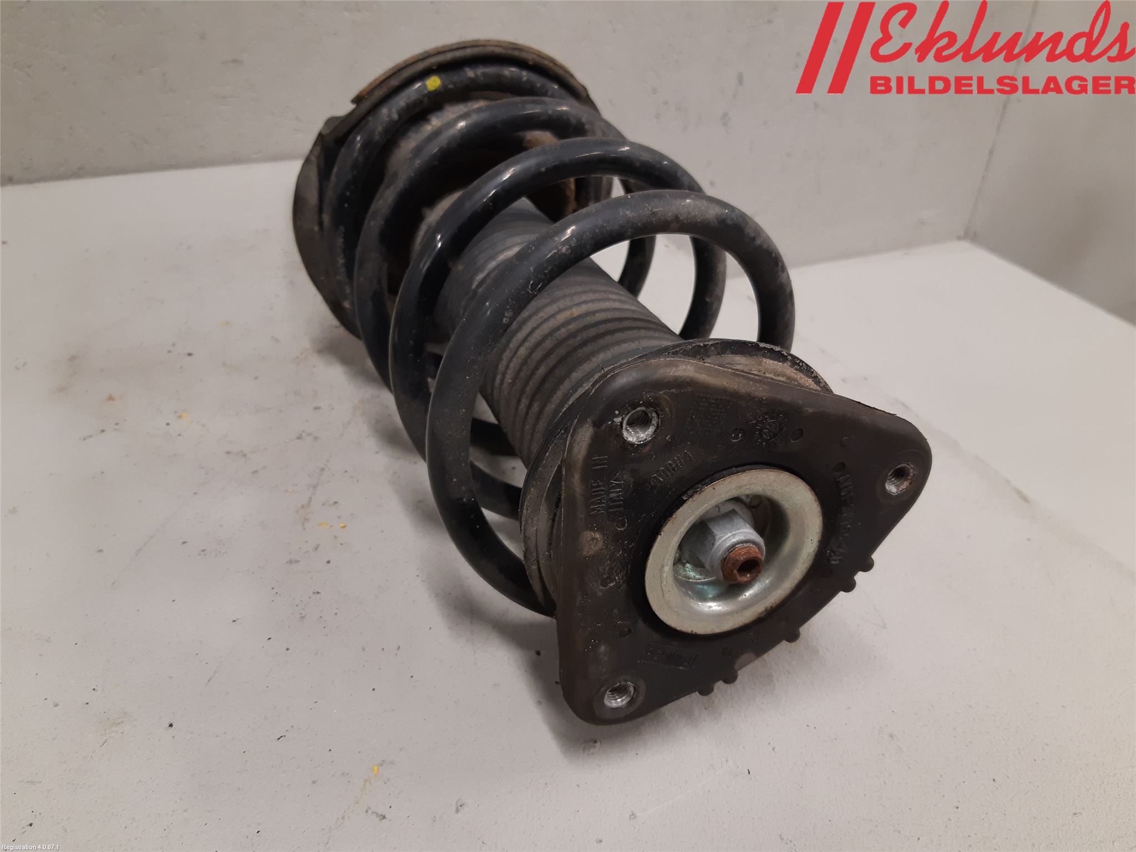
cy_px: 426
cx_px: 568
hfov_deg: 67.3
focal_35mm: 26
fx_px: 853
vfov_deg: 53.1
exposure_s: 1/50
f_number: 1.7
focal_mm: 3.93
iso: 125
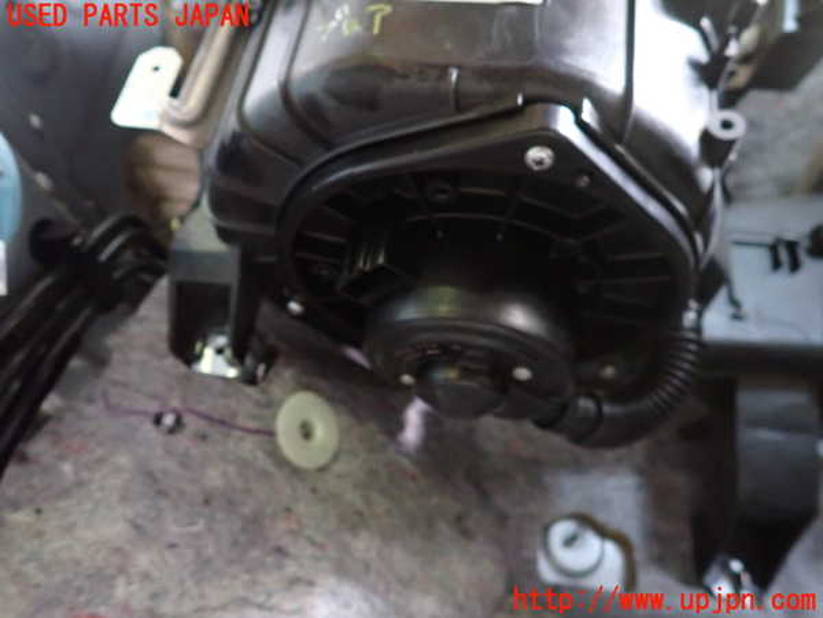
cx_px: 412
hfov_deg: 69.4
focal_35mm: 25
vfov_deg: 54.9
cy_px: 309
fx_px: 594
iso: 800
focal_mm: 4.5
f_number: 2
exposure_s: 1/10
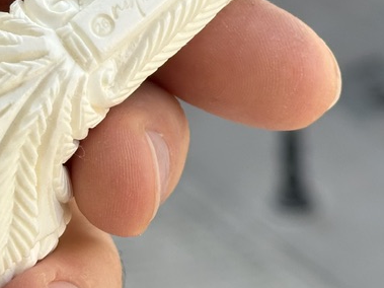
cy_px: -43
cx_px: 161
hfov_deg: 12.2
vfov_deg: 9.1
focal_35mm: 162
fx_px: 1797
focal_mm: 6.86
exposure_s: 1/597
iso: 64
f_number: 1.78
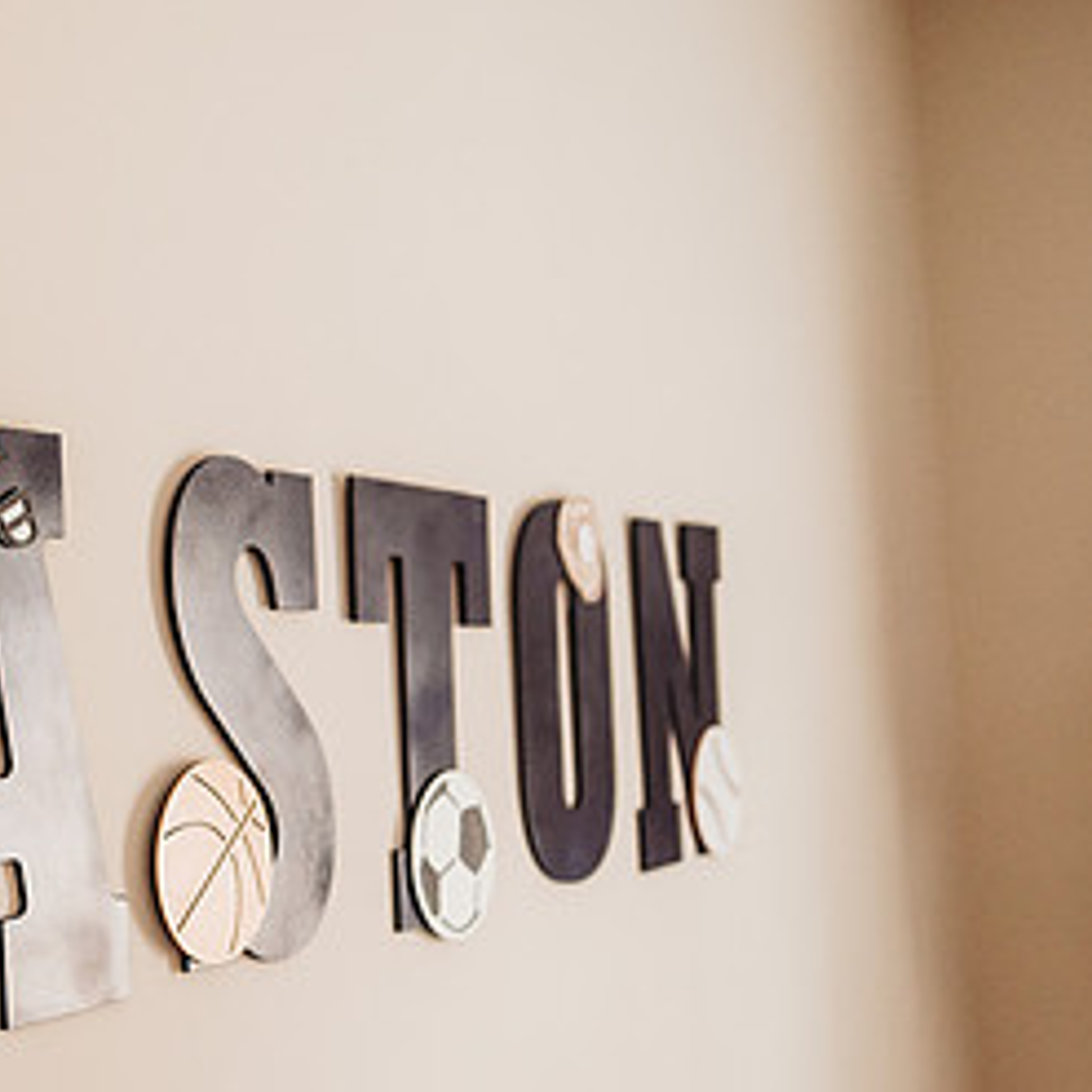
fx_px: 1713
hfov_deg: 32.2
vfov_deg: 35.3
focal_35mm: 48
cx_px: -35
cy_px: 639
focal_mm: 24
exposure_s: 1/160
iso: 1600
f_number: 2.2
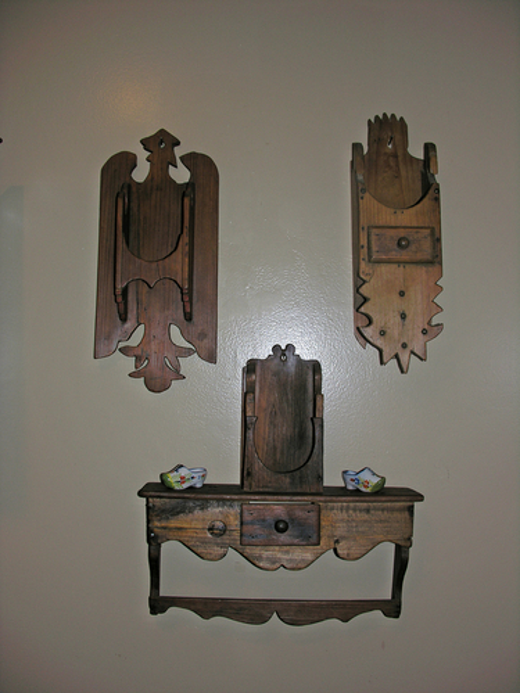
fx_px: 701
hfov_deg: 40.7
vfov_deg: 52.6
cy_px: 346
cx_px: 260
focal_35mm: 35
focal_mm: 8.9
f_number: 2.8
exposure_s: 1/60.1
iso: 50
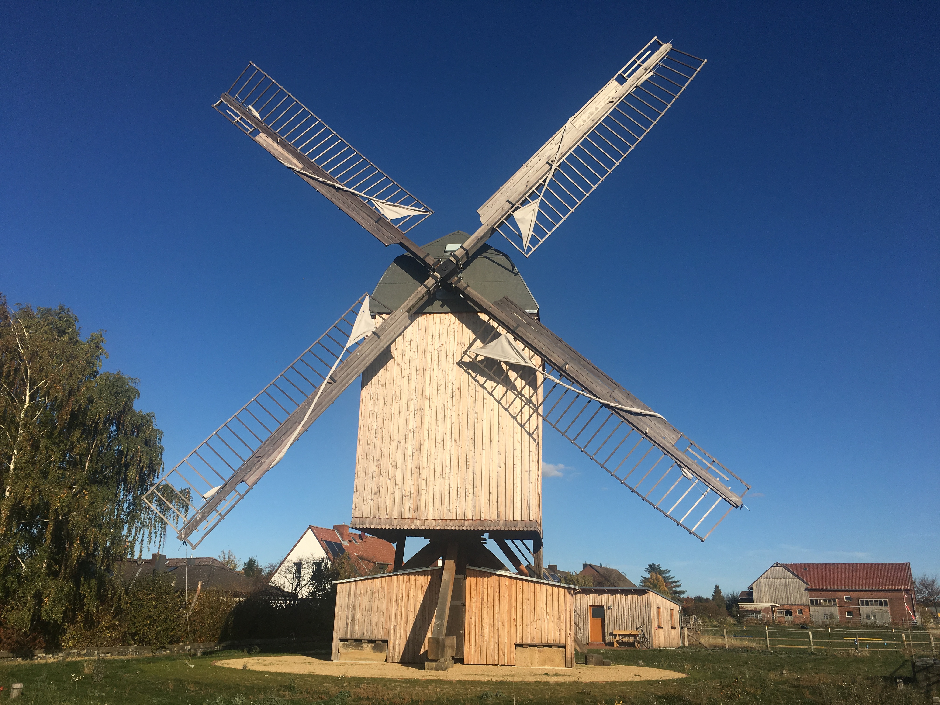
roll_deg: -1.7
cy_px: 352
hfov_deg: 61.7
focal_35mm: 29
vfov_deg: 48.2
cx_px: 470
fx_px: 787
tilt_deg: +21.2
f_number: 2.2
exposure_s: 1/3497
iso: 25
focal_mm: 4.15
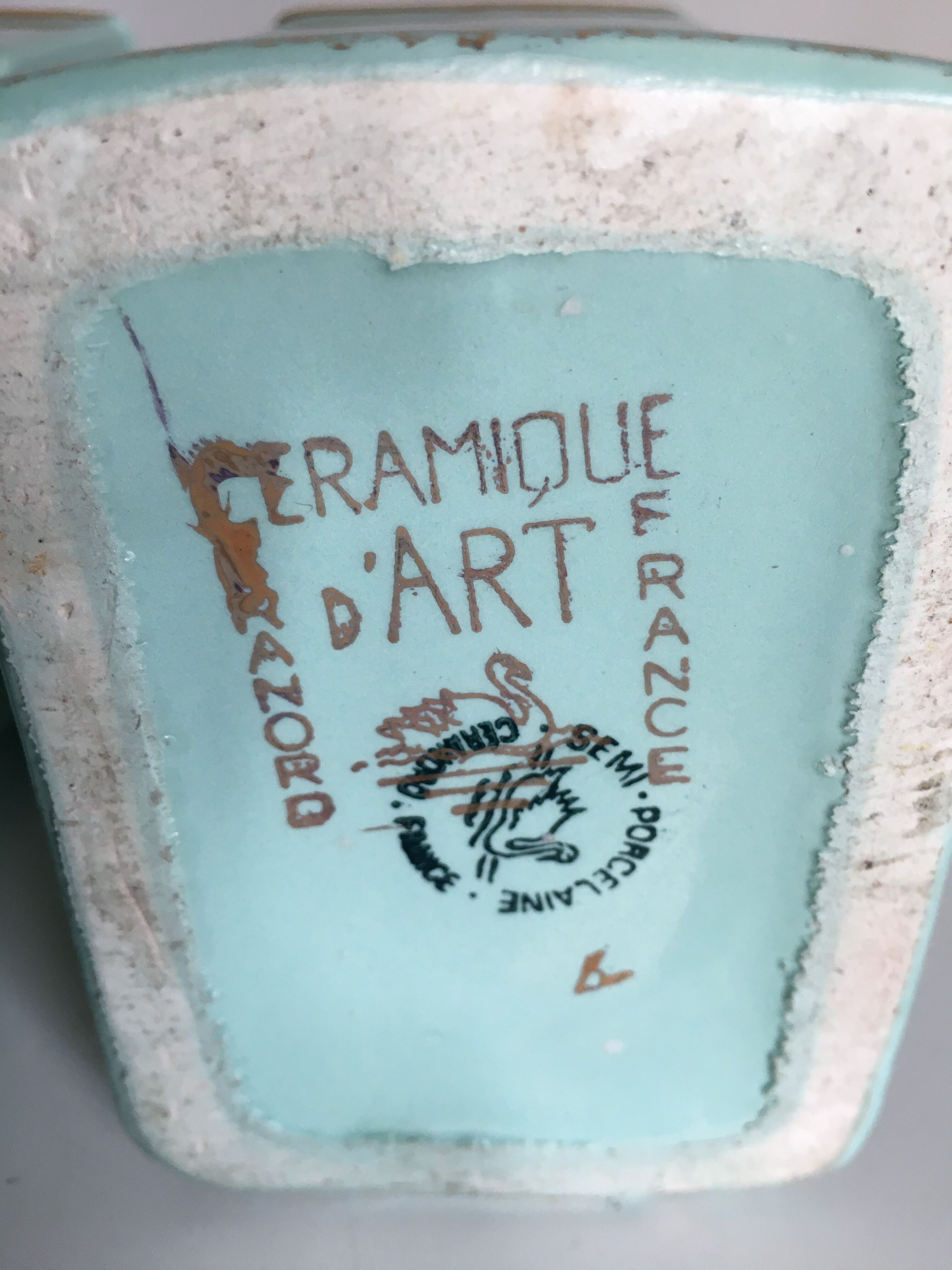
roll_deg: +0.1
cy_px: 635
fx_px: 1063
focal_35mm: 29
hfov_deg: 48.2
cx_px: 476
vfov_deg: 61.7
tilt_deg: -34.2
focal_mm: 4.15
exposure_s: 1/33
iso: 40
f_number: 2.2
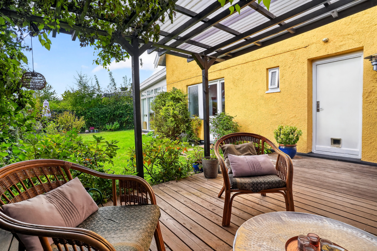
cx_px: 188
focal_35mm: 18
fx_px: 188
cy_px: 126
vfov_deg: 67.4
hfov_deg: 90.0
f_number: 8
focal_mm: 18
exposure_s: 1/40
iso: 400
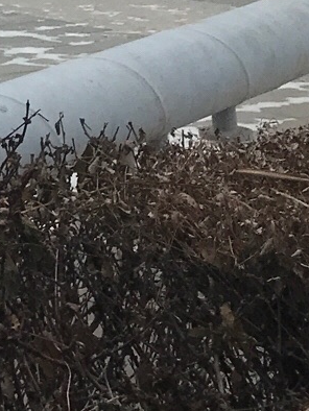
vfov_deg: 12.1
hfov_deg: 9.5
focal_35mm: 142
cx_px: -391
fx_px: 1688
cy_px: -452
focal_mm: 3.99
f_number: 1.8
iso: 20
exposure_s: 1/651
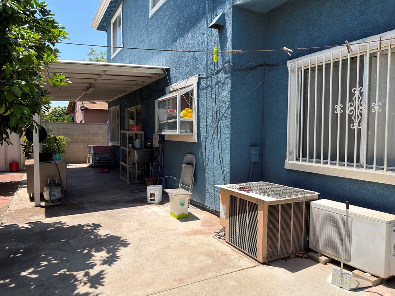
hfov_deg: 69.4
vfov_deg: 54.9
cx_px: 194
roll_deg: +0.3
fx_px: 285
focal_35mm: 25
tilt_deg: -3.8
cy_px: 150
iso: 64
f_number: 1.78
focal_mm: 6.76
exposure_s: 1/2809
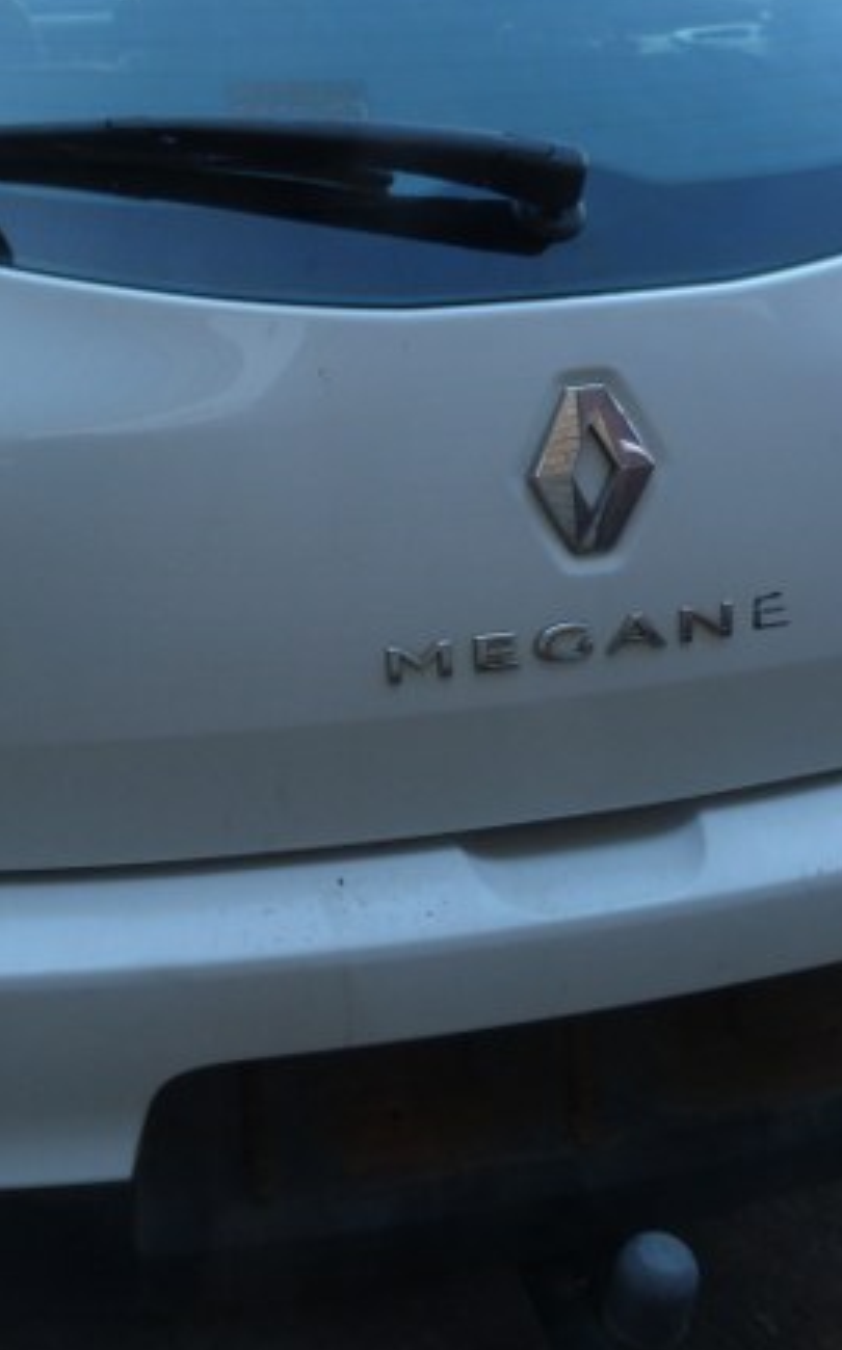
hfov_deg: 26.2
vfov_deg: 40.8
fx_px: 1802
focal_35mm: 49
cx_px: 293
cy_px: 514
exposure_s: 1/60
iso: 80
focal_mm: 4.5
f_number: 2.8
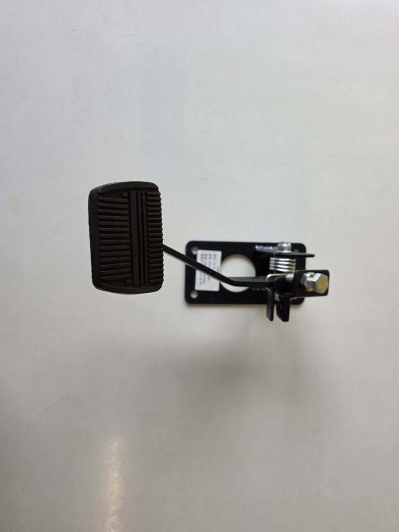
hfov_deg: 58.9
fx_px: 353
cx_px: 200
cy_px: 266
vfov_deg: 73.9
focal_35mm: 23
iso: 40
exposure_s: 1/180
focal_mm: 6.5
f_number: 1.4
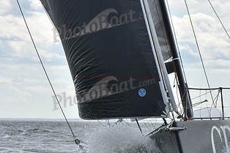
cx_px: 193
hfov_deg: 5.6
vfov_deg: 3.7
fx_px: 2363
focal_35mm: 370
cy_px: 119
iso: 320
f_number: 8
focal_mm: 200
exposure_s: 1/1000
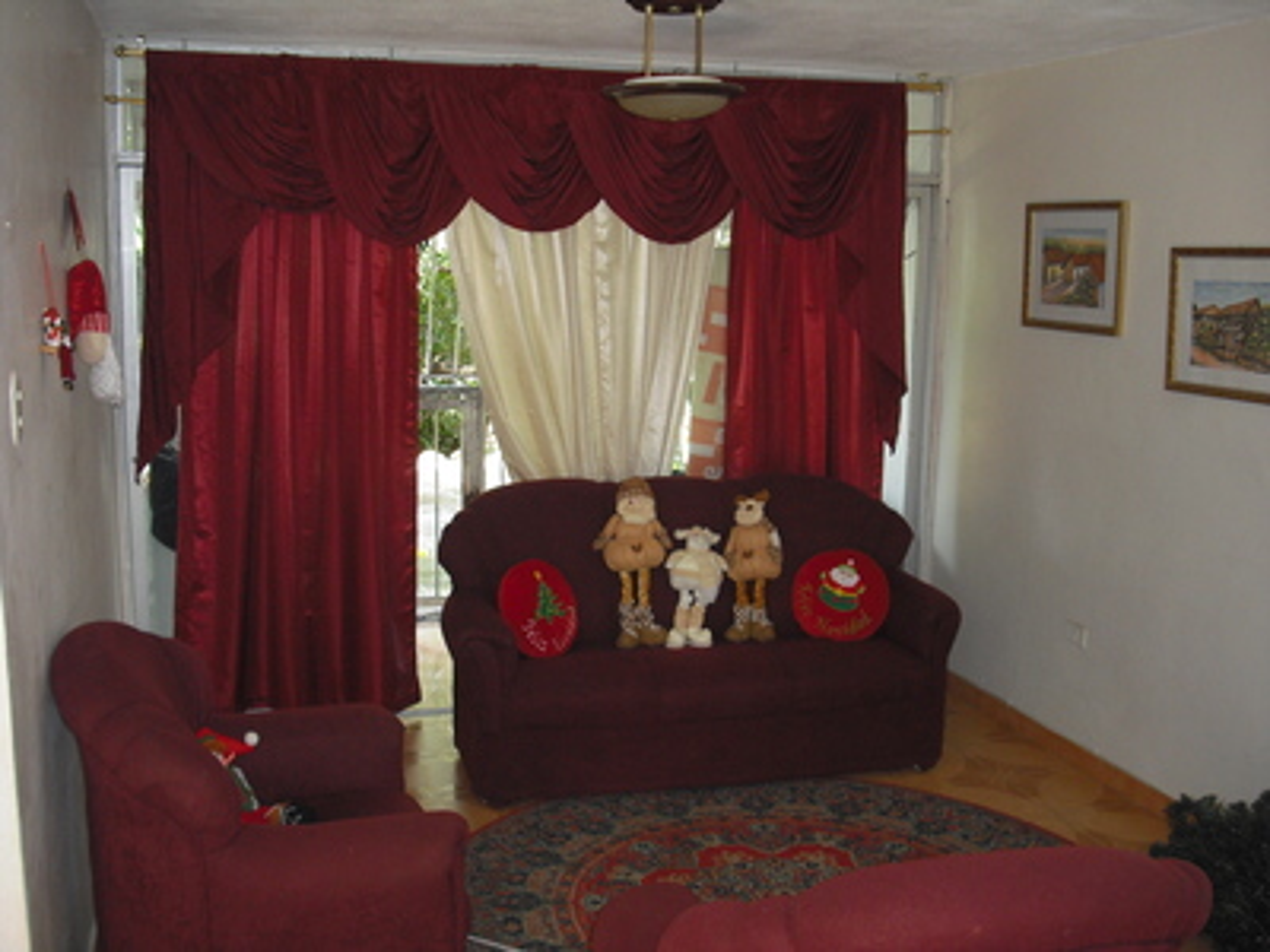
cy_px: 476
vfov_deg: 37.7
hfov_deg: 49.0
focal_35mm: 38
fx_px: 1394
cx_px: 635
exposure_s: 1/60
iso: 200
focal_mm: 6.2
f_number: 2.8
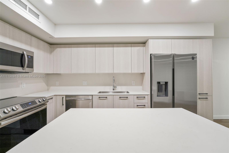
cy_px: 76
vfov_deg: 77.3
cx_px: 114
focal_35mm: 15
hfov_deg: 100.4
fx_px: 95
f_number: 8
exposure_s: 1/6
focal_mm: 15
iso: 200
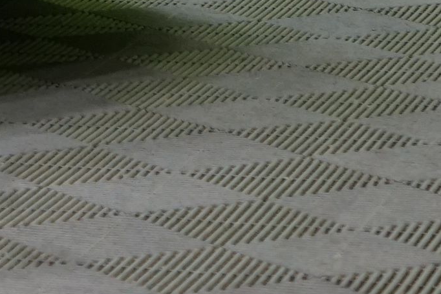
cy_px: -472
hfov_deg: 6.4
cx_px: -769
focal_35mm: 300
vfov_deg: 4.5
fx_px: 3676
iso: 2000
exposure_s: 1/200
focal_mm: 52
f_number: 4.5
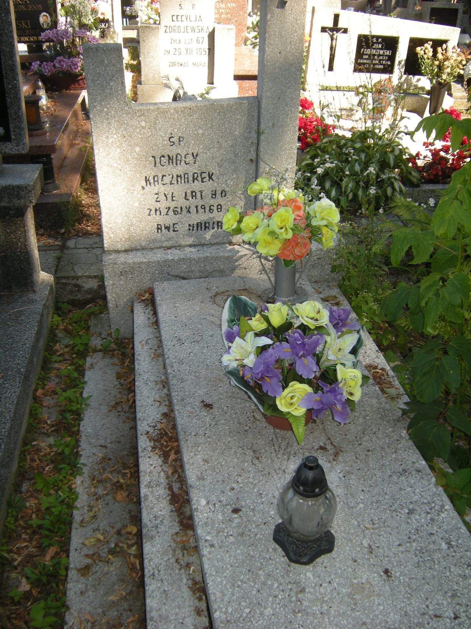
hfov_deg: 45.4
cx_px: 236
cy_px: 314
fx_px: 562
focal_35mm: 31
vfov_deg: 58.4
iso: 64
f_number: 2.9
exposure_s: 1/163
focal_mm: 5.3
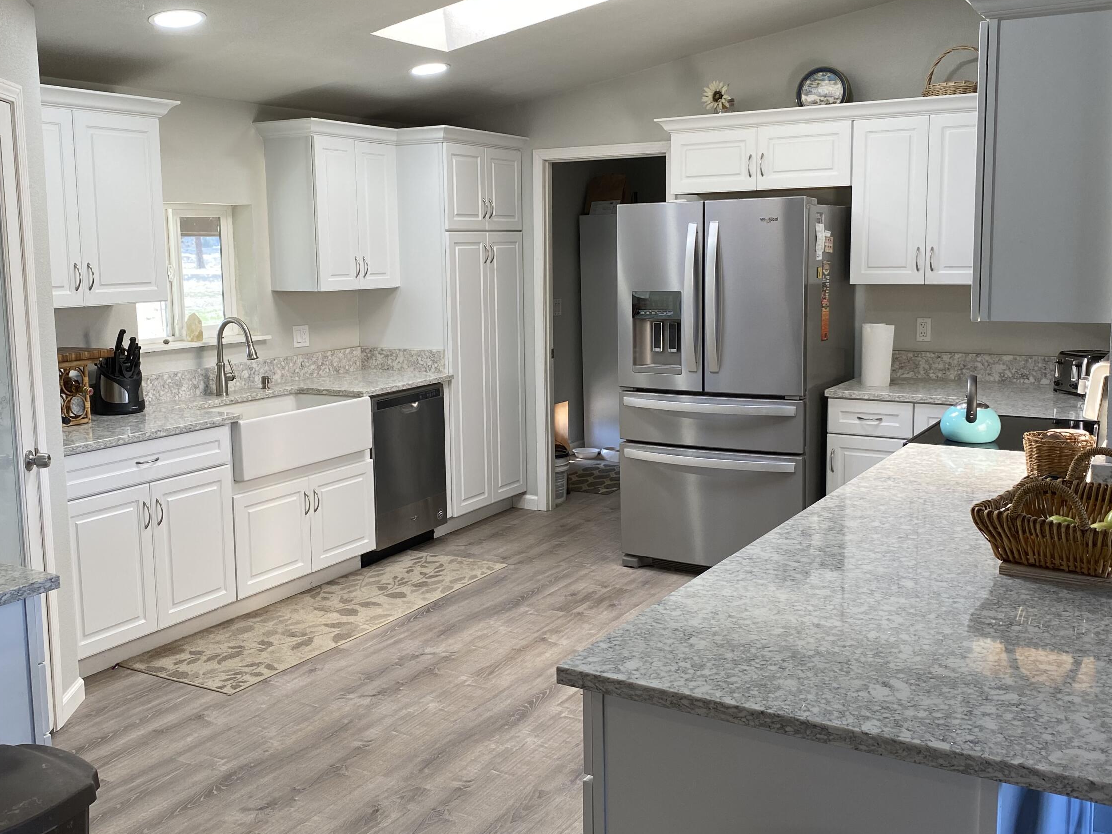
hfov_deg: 52.6
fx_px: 1124
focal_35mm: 35
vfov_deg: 40.7
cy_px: 395
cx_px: 536
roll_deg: +0.4
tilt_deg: -6.6
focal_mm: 4.25
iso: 64
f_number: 1.8
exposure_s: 1/120
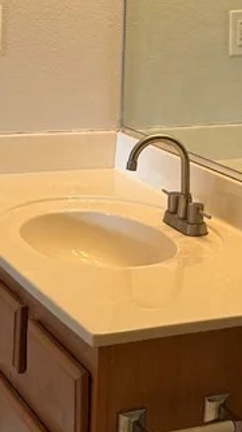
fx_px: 950
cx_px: 201
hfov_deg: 14.4
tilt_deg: -12.5
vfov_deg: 25.6
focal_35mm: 83
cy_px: 183
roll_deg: -3.4
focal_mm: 6.76
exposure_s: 1/60
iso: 200
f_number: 1.78
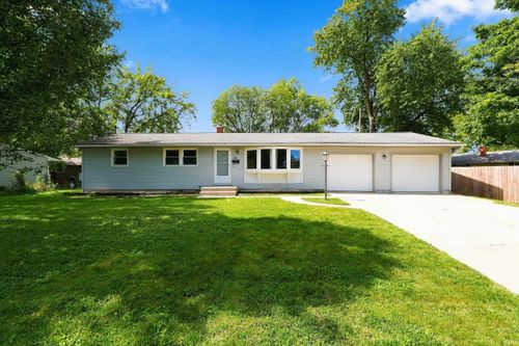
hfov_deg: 100.4
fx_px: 216
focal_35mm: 15
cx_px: 260
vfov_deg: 77.3
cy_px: 173
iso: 100
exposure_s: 1/125
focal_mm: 10.5
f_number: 8
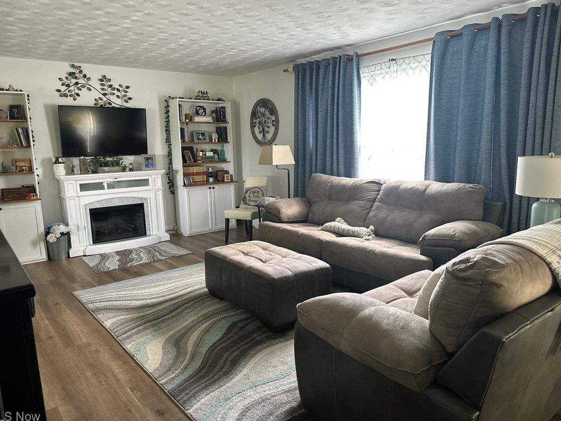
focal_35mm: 25
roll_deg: +1.2
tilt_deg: -9.7
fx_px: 405
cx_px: 276
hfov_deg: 69.4
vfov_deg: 54.9
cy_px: 210
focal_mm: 6.86
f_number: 1.78
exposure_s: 1/60
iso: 400
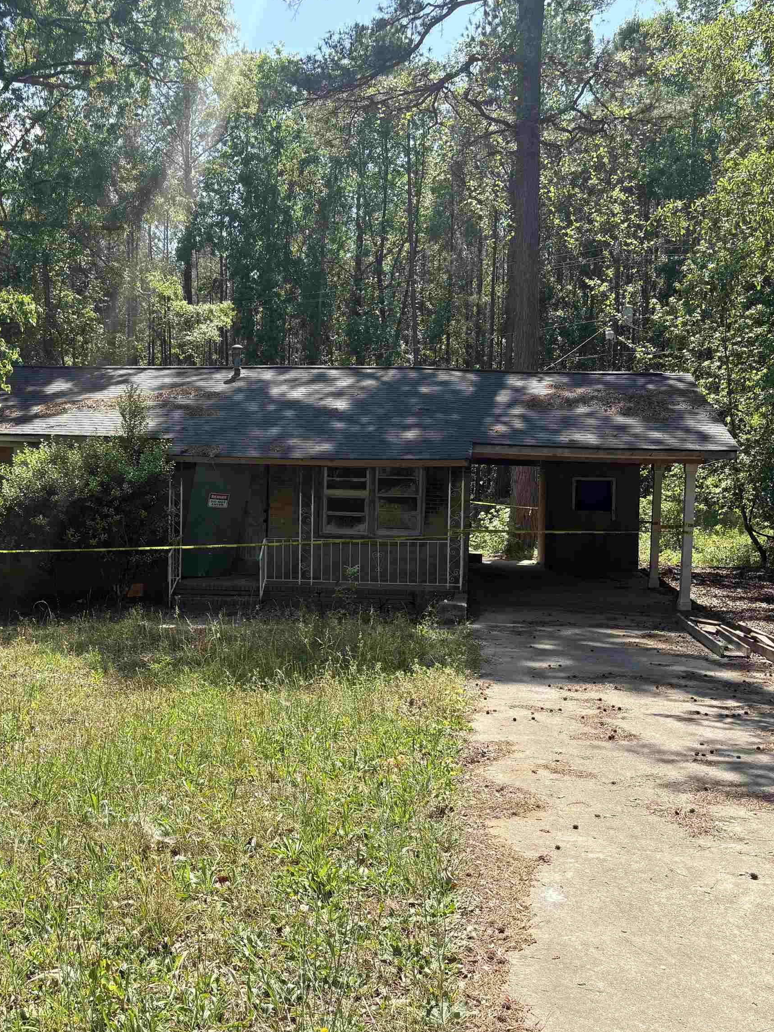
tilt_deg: -4.1
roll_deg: -0.9
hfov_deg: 40.3
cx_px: 278
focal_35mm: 35
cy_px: 518
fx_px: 1043
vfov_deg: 52.6
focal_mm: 5.96
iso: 50
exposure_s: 1/1239
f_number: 1.6
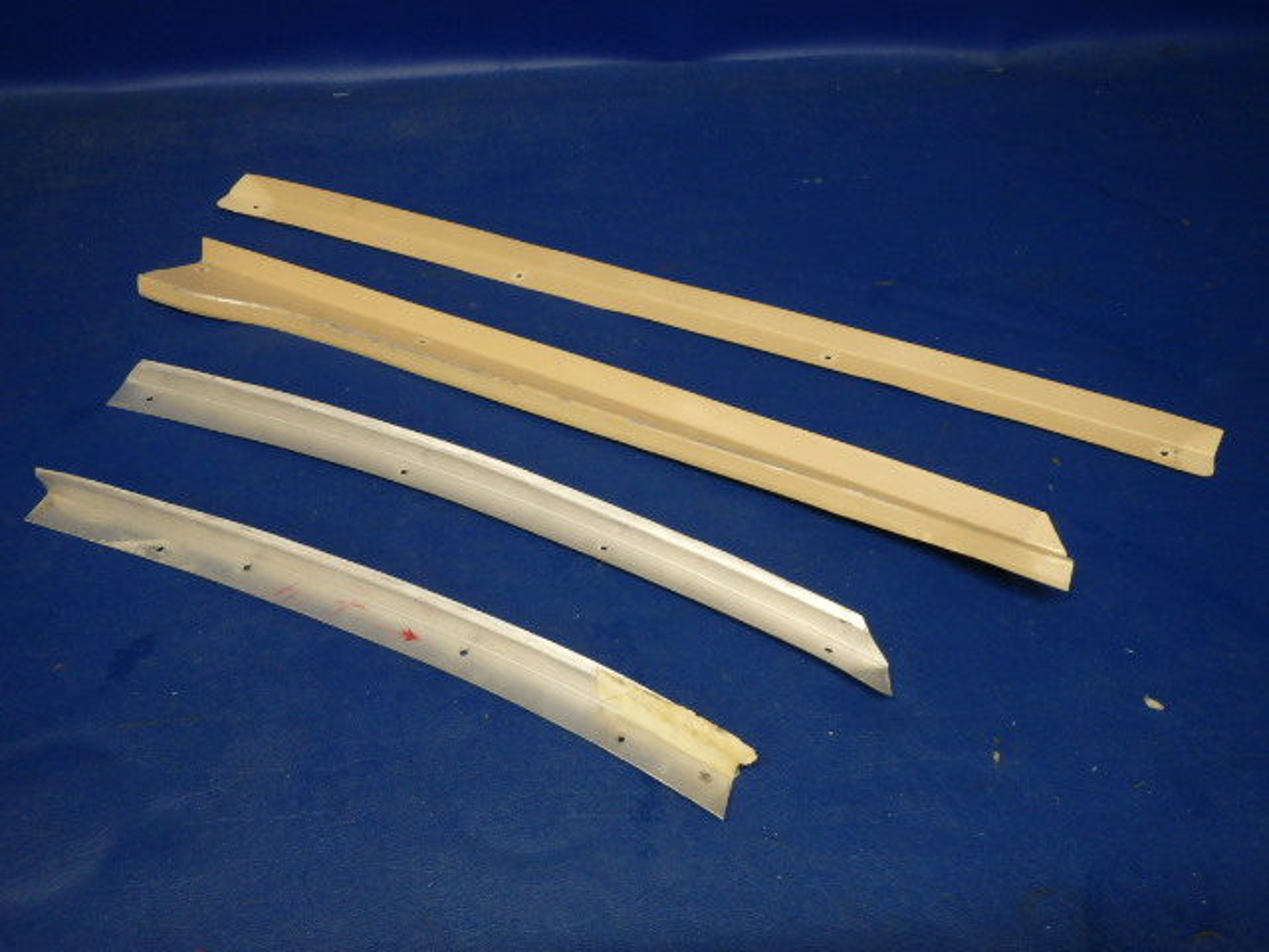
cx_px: 634
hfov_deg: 63.4
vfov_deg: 49.7
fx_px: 1026
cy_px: 476
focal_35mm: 28
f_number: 3.9
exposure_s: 1/30
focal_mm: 5
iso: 250
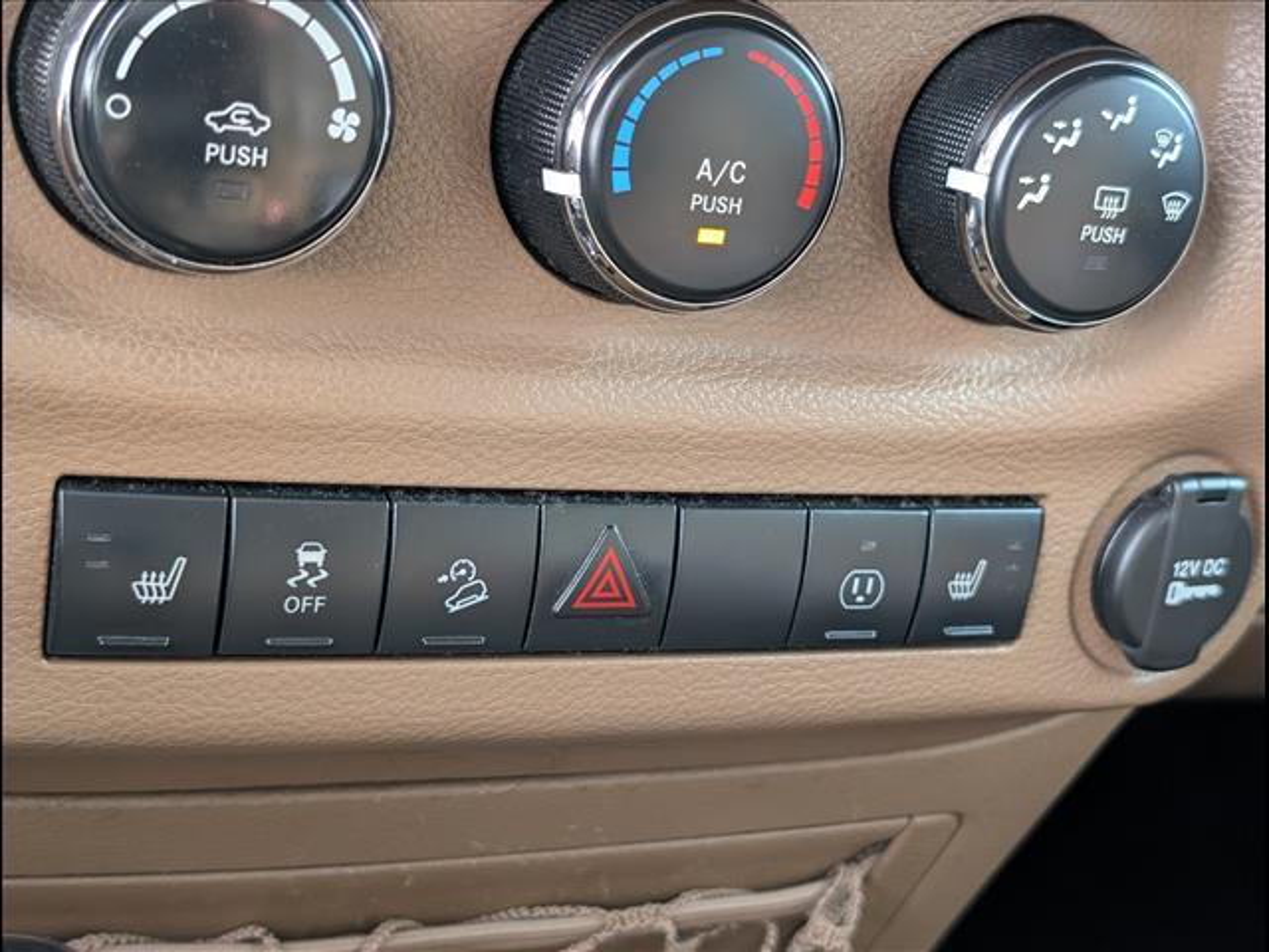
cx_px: 634
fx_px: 1796
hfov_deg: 38.9
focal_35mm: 49
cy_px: 476
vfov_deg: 29.7
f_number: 1.68
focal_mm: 6.9
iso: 747
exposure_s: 1/204
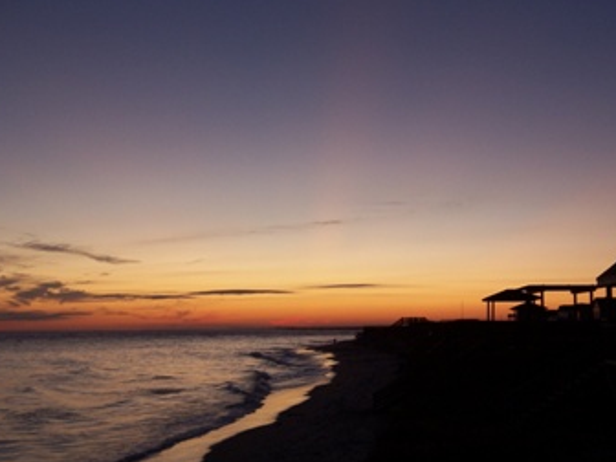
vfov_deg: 32.6
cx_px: 328
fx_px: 783
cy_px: 306
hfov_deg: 42.9
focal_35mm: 44
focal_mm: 5.5
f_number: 2.8
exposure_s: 1/20
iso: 80
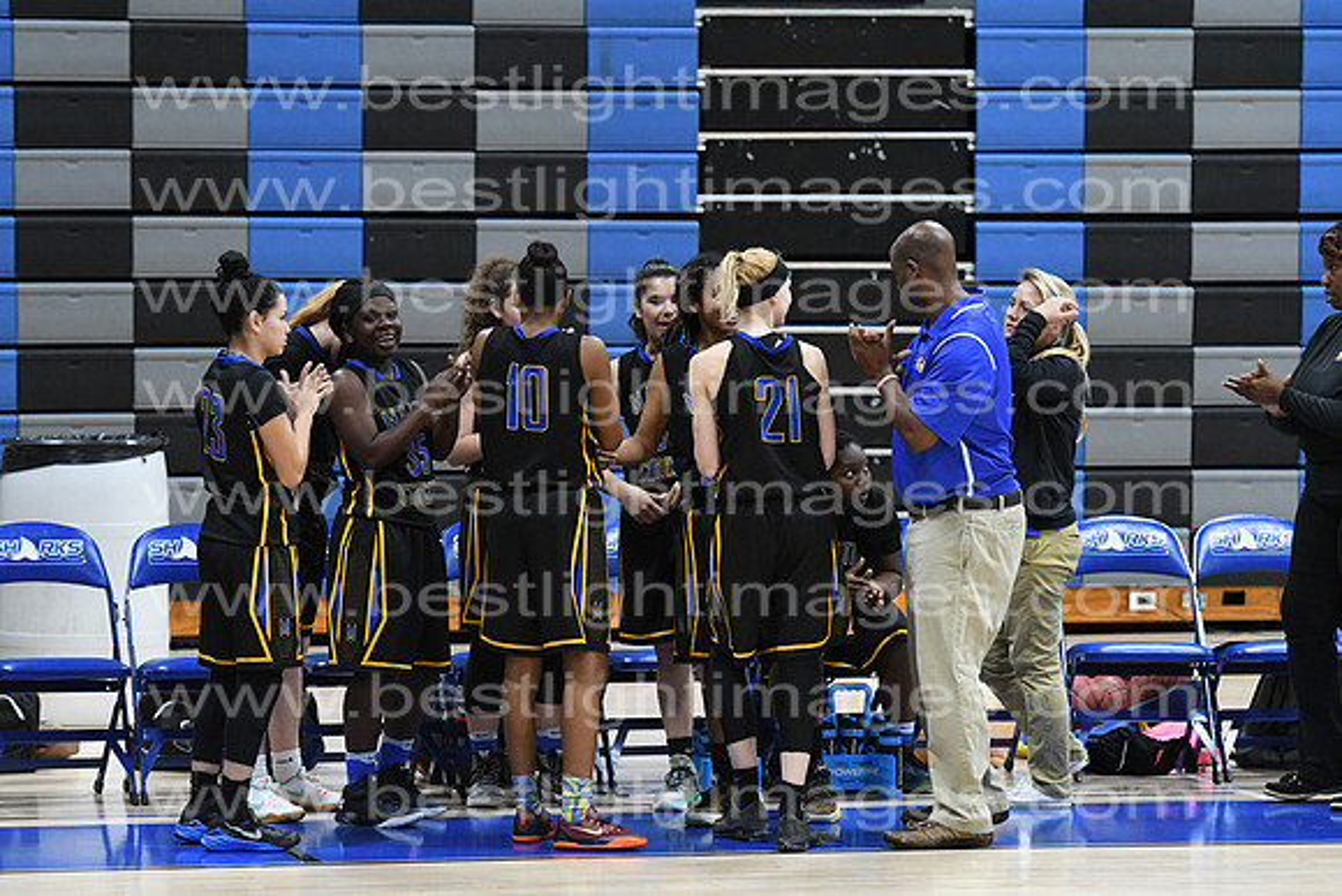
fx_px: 6823
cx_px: 671
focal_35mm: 183
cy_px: 448
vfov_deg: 7.5
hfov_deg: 11.2
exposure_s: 1/640
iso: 5000
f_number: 3.5
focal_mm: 122
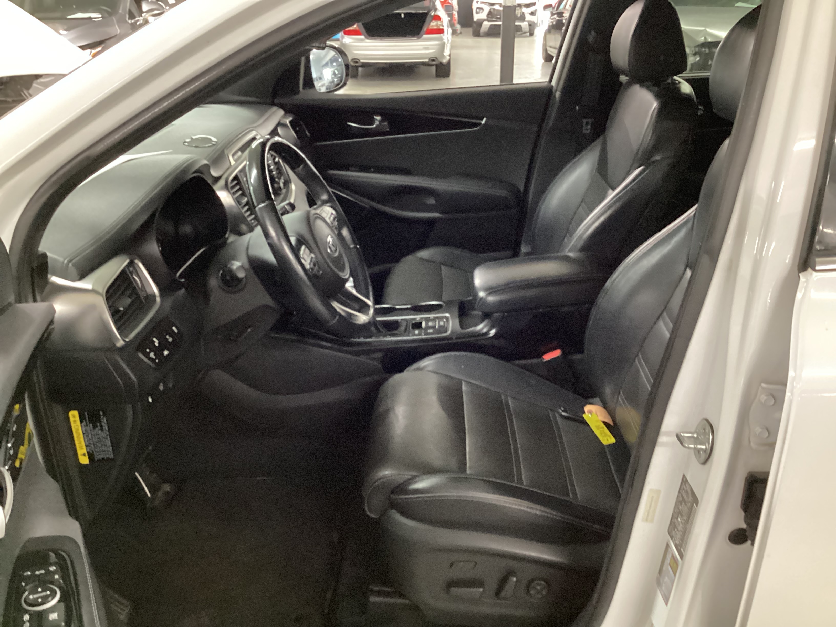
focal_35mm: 31
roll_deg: +0.7
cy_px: 314
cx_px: 418
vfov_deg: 45.4
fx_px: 749
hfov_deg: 58.4
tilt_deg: -25.5
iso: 800
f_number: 2.4
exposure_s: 1/25
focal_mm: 3.3
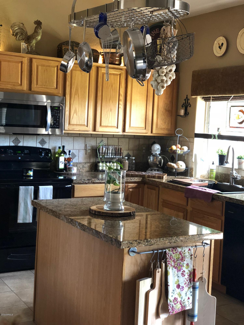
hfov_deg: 28.0
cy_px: 162
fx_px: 489
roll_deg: -2.6
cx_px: 122
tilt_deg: -4.2
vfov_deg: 36.8
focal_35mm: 52
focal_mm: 6
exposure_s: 1/15
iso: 160
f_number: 2.4
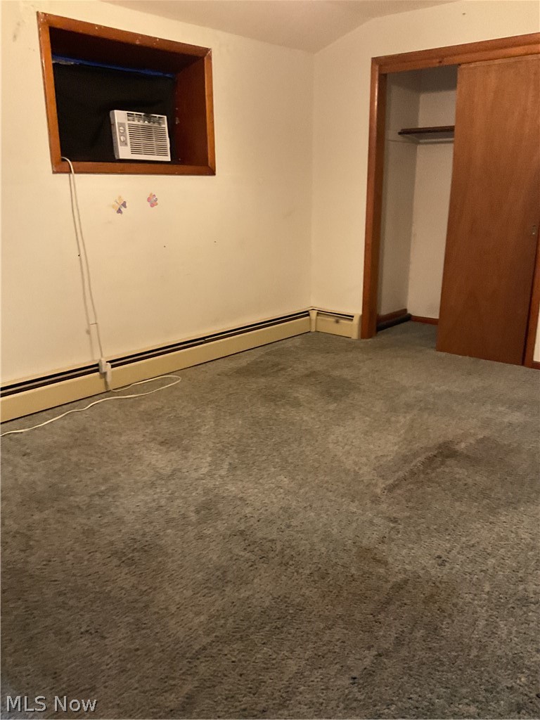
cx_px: 270
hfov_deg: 48.2
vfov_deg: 61.7
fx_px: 603
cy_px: 360
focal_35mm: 29
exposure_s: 1/30
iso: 400
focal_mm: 3
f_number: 1.8
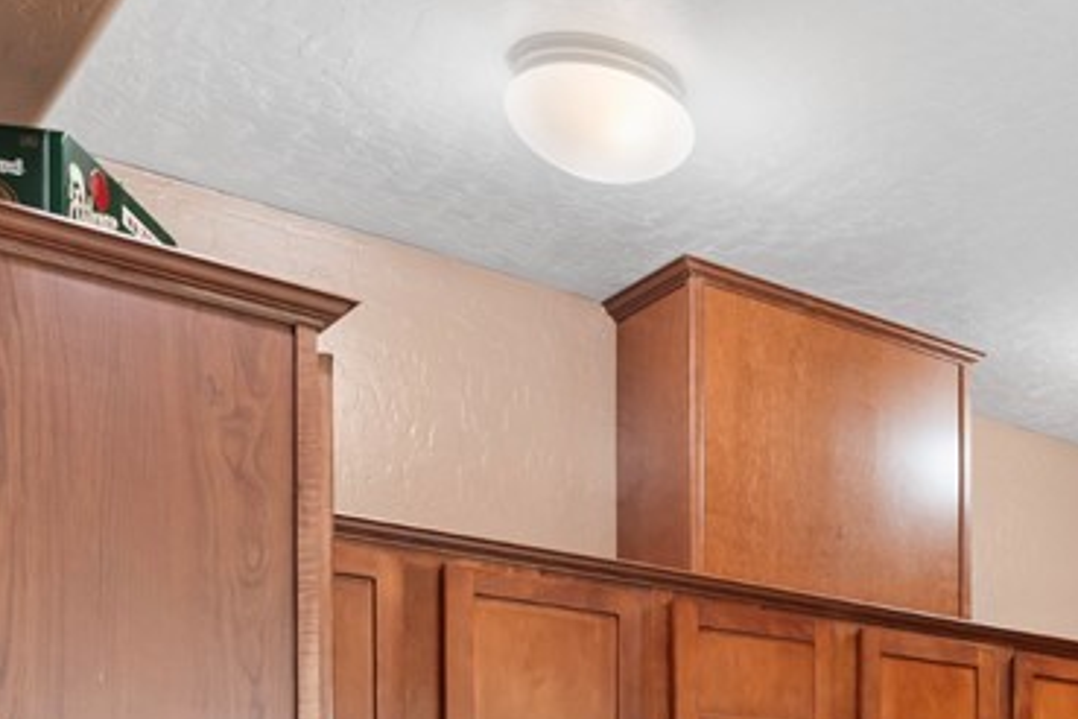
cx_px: 1277
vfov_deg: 22.8
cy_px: 929
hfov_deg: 31.7
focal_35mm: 53
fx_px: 1587
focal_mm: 18
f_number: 8
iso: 400
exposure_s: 1/6
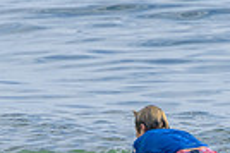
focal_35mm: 2125
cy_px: 127
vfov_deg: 0.6
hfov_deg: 1.0
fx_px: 13560
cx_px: 167
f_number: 10
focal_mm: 400
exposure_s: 1/1600
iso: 500
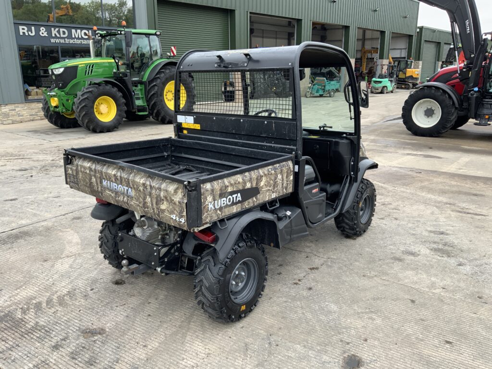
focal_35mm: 29
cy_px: 184
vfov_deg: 48.2
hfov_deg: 61.7
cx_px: 246
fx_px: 412
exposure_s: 1/362
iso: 16
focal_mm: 3
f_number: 1.8
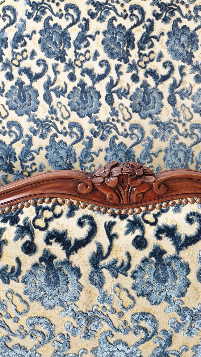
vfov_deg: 71.9
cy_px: 176
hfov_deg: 44.0
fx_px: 246
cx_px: 126
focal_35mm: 26
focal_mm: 5.4
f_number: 1.8
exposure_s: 1/180
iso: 160
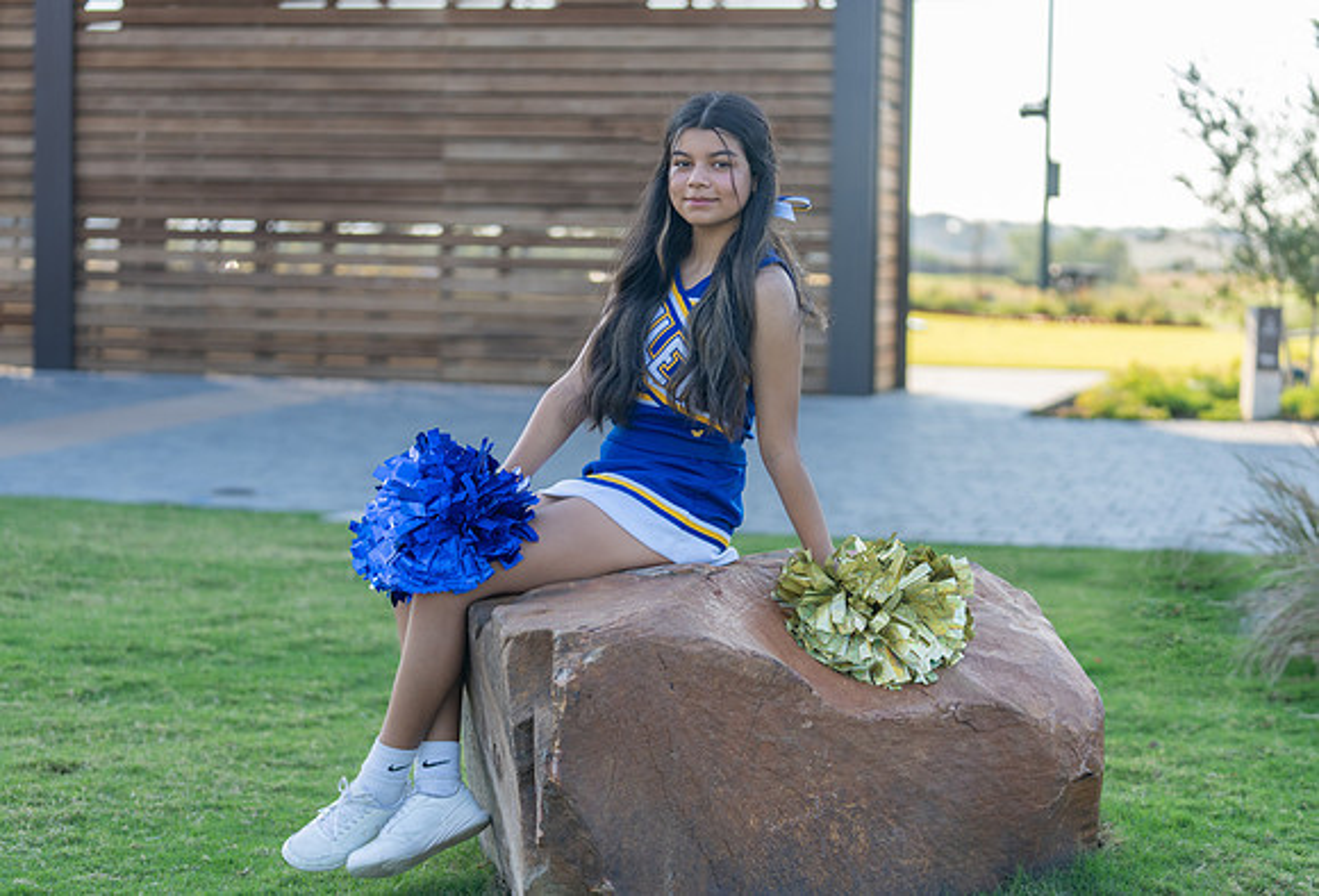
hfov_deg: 27.0
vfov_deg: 18.5
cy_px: 428
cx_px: 672
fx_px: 2745
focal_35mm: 74
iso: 125
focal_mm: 70
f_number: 2.8
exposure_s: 1/400
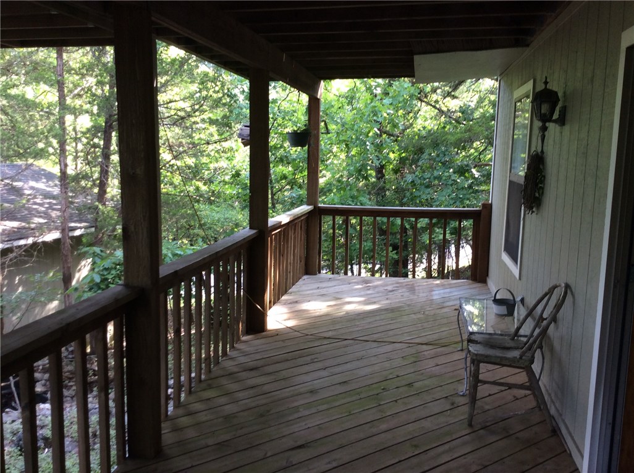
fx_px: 585
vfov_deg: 44.0
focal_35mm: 32
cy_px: 236
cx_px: 317
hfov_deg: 56.9
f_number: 2.4
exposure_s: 1/40
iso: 40
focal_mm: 3.3
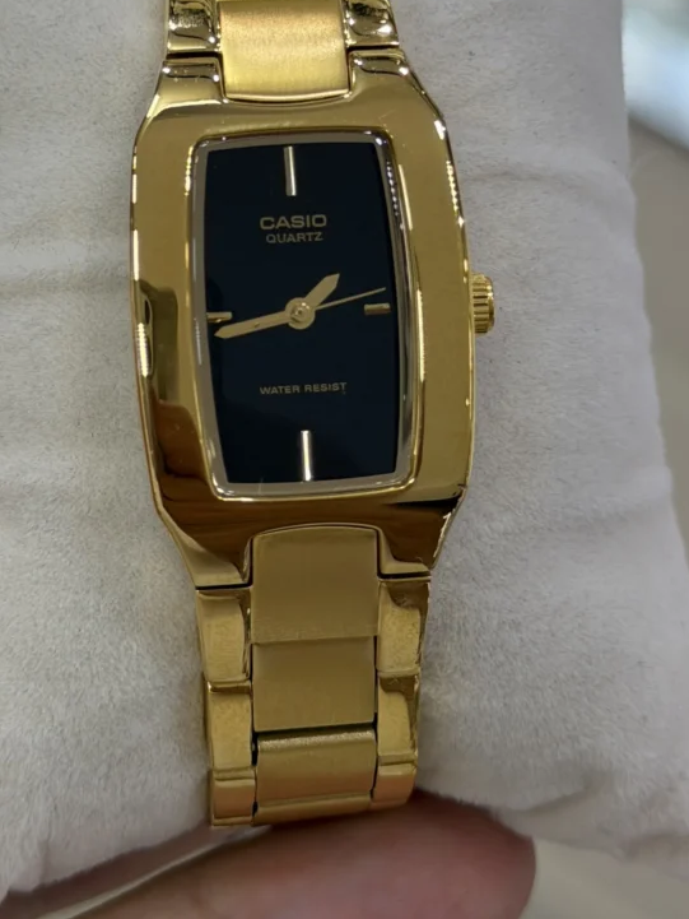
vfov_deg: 27.3
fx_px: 1884
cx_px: 265
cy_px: 335
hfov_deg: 20.7
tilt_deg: -61.2
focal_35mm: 71
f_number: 1.78
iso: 64
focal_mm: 6.76
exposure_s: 1/538
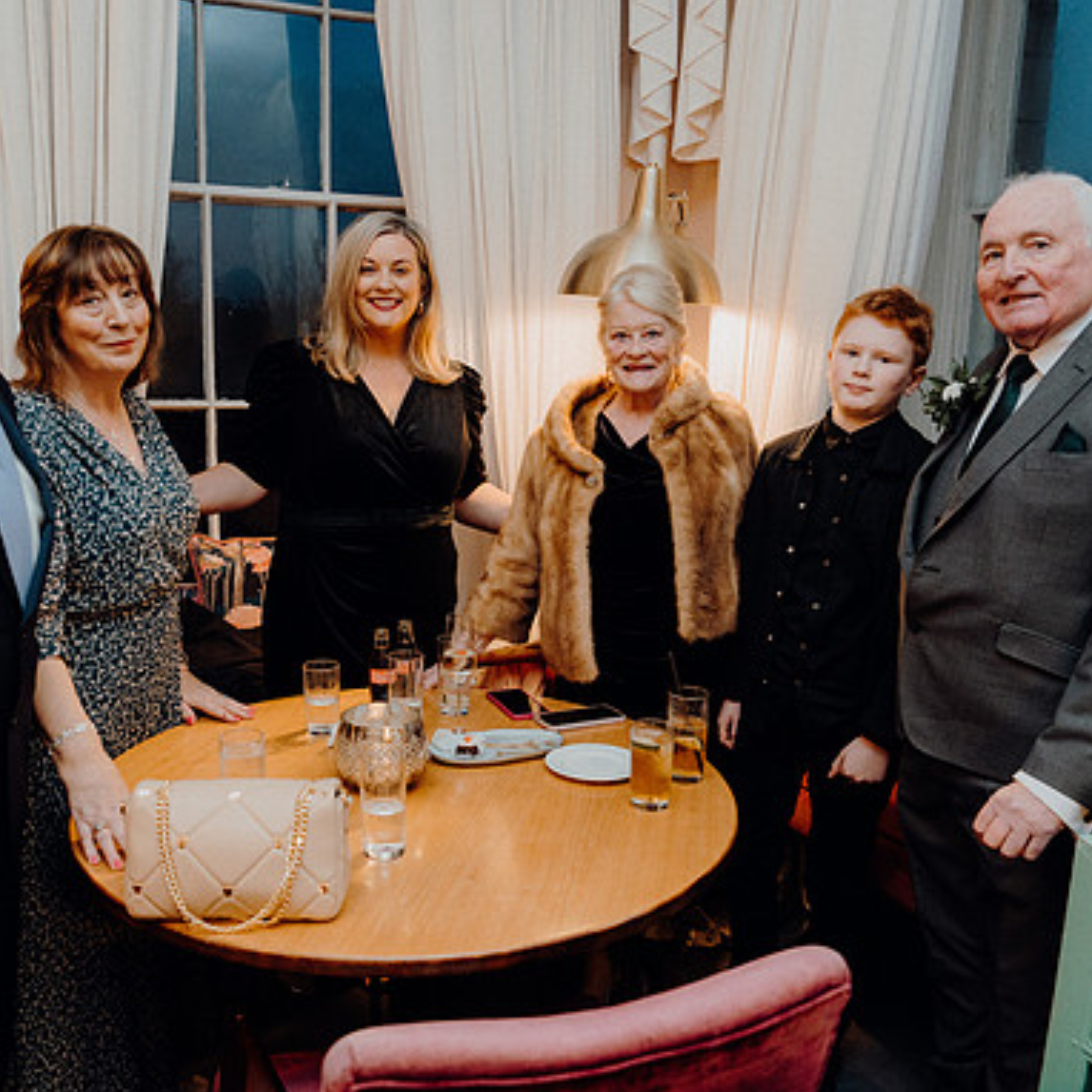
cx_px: 457
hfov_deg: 52.3
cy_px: 550
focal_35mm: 31
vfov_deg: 52.5
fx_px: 1106
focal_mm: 24
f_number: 3.5
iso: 2500
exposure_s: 1/160
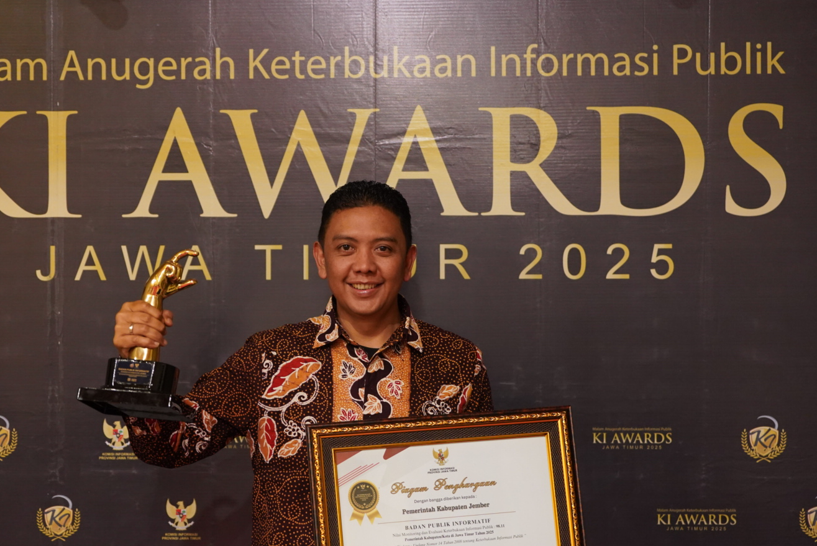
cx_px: 317
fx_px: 1953
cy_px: 327
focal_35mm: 86
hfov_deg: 23.6
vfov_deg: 15.9
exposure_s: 1/15
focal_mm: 70
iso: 3200
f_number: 2.8
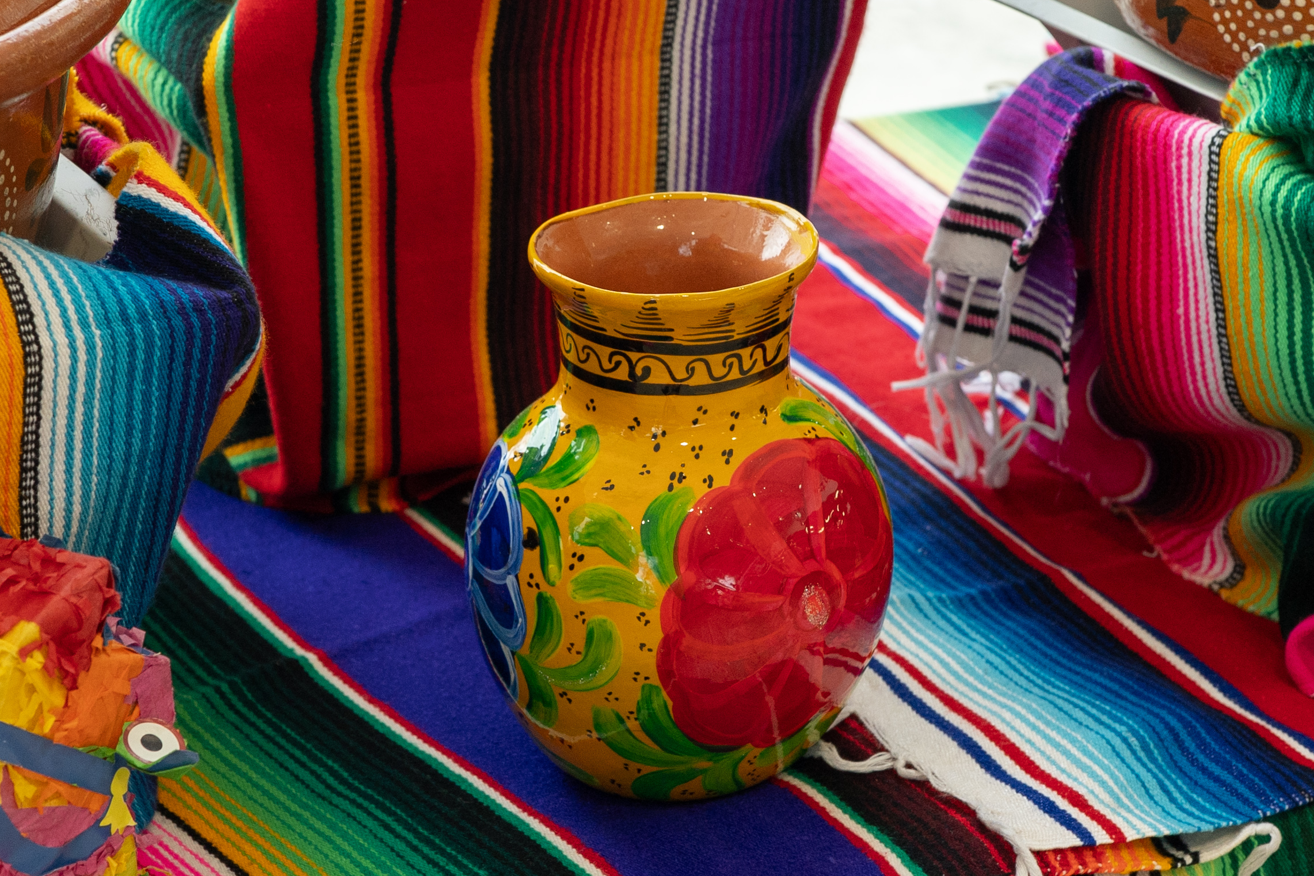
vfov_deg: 14.8
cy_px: 311
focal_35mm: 92
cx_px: 521
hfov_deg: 22.1
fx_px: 3358
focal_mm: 35
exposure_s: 1/200
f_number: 4.5
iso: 400
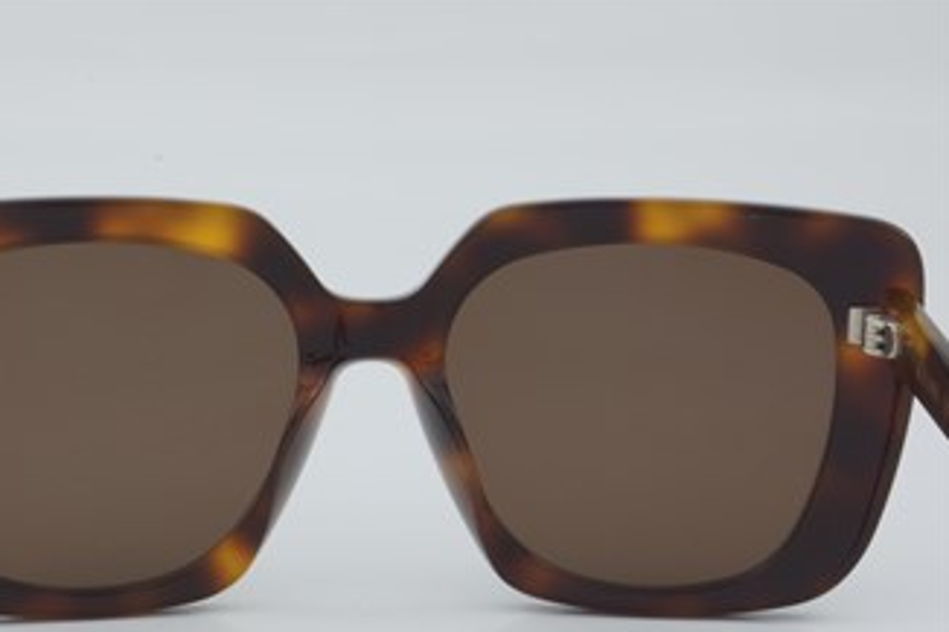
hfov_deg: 22.1
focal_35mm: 92
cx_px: 373
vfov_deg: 14.8
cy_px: 376
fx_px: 2424
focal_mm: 50
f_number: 32
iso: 100
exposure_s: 1/3
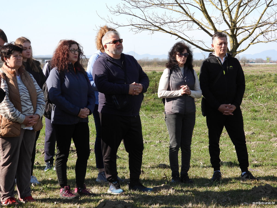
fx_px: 920
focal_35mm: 115
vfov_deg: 12.9
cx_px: 138
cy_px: 104
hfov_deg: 17.1
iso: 100
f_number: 4
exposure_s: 1/400
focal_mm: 20.7
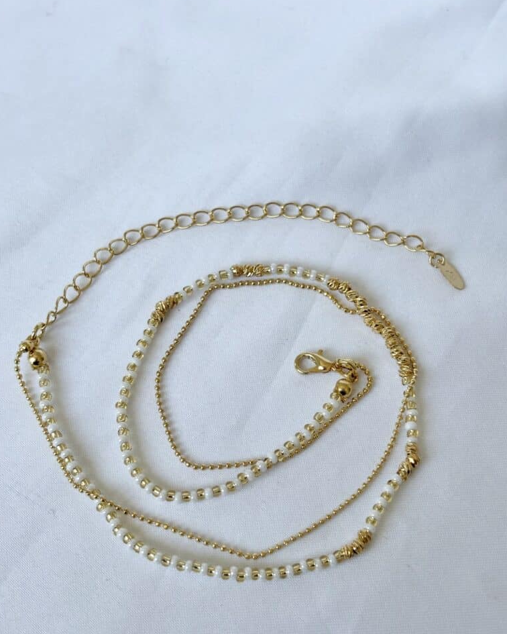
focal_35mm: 55
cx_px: 251
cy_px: 333
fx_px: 1032
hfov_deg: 27.6
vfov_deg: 34.1
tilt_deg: -62.4
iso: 32
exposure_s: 1/121
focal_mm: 5.96
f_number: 1.6
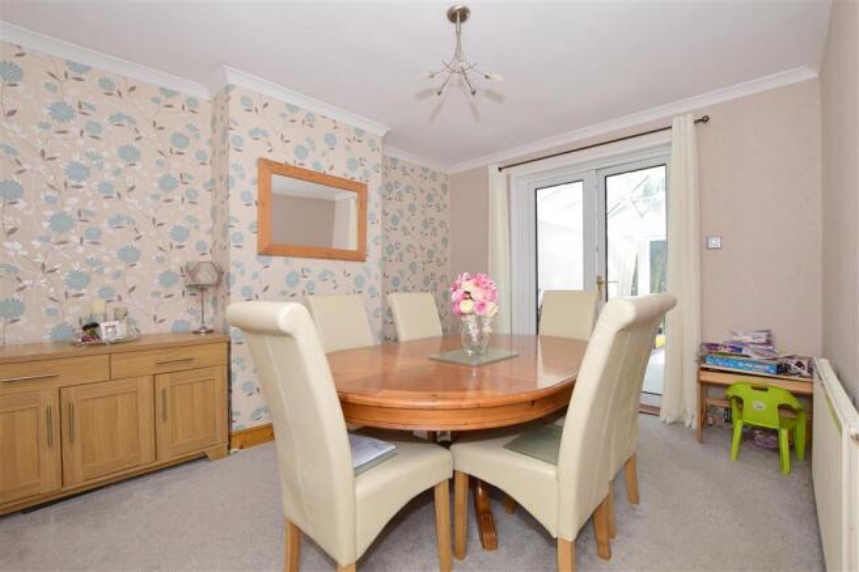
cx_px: 430
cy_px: 286
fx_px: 358
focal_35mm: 15
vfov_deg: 77.3
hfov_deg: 100.4
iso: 400
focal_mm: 10
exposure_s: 1/60
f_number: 7.1
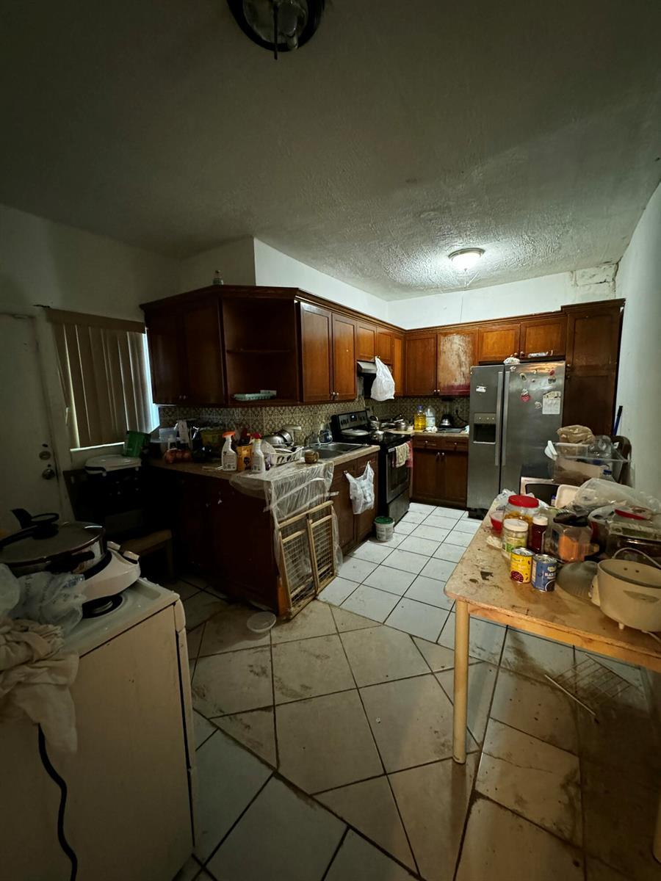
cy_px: 440
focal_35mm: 14
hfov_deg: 85.7
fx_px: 356
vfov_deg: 102.1
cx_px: 330
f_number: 2.2
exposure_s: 1/30
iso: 1250
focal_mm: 2.22
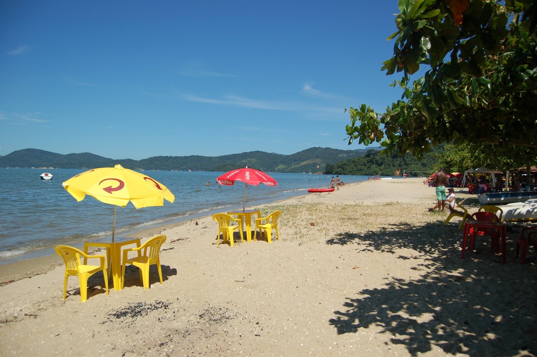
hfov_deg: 67.4
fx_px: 402
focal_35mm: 27
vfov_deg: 47.9
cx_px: 268
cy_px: 178
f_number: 4
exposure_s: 1/2500
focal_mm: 18
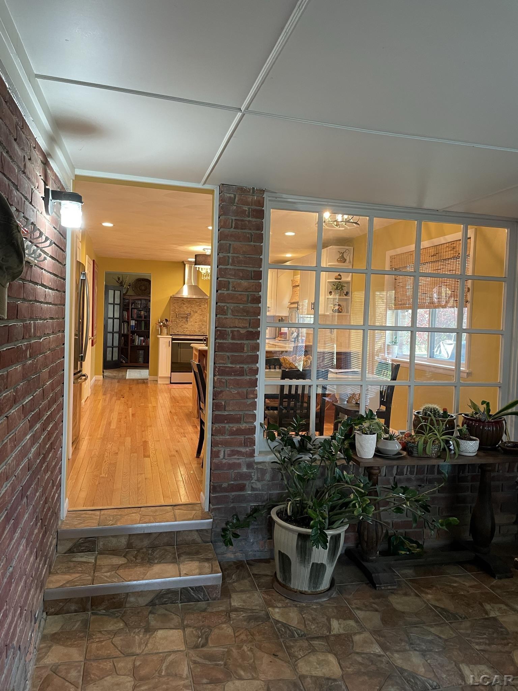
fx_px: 519
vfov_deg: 67.3
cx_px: 259
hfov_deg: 53.1
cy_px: 346
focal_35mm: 26
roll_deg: -2.0
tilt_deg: -2.3
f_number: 1.6
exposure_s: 1/60
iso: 200
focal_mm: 4.2
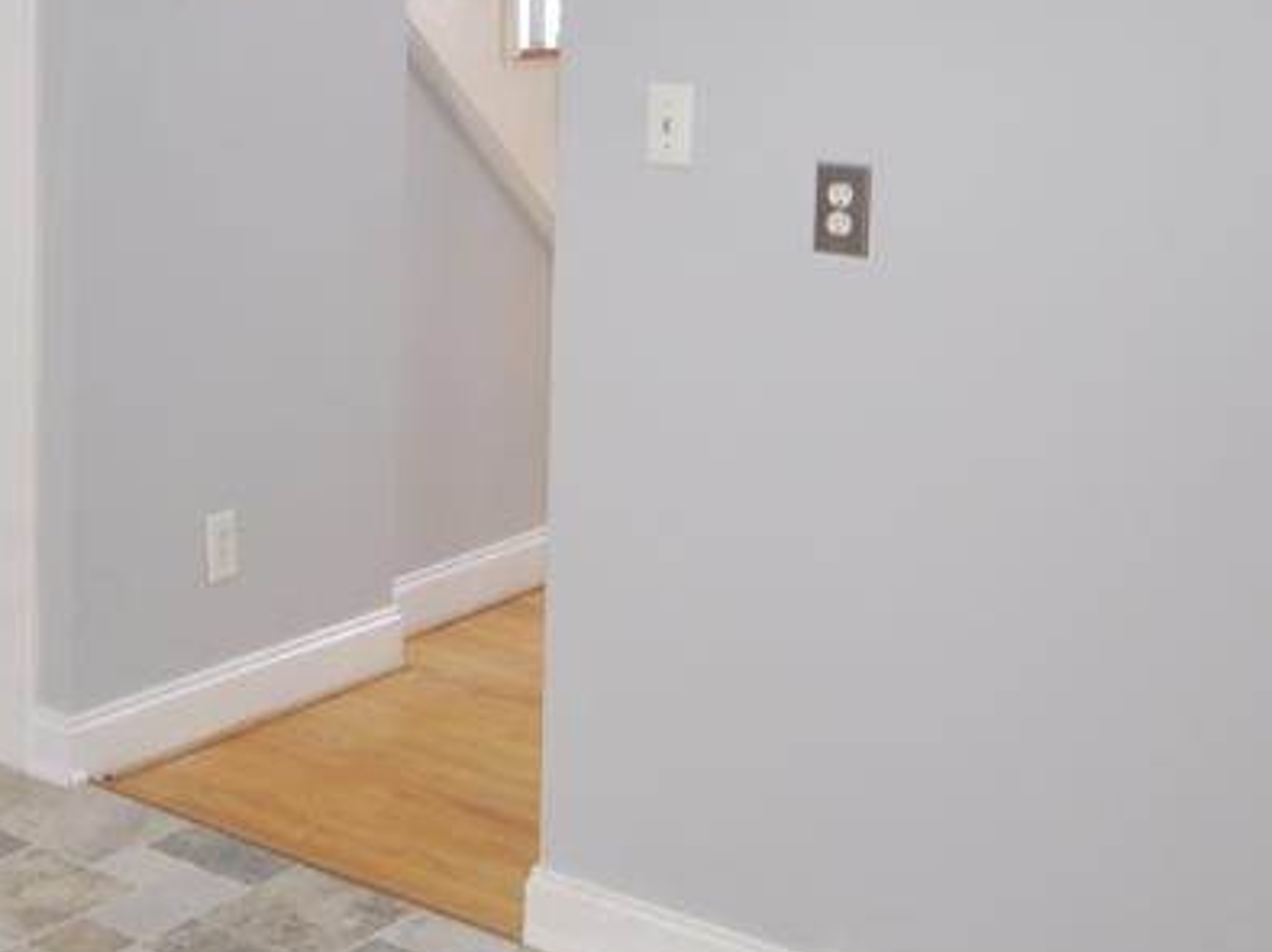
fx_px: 2020
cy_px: 90
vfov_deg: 25.7
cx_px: 265
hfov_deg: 34.0
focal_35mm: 55
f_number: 4
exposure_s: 1/40
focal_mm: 10
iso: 200
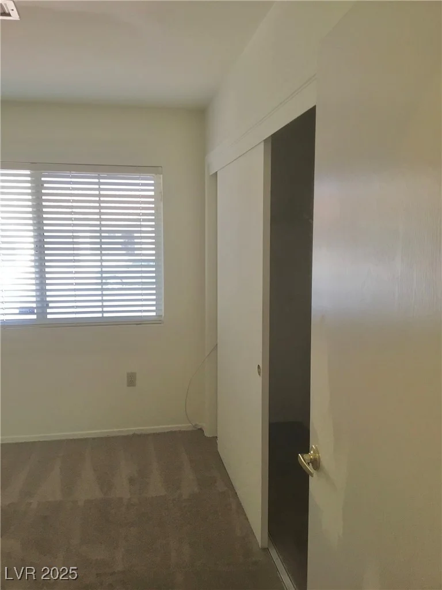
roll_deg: +0.3
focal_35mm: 31
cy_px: 295
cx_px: 221
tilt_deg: -4.9
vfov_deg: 58.4
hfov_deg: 45.4
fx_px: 528
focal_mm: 3.3
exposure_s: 1/30
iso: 32
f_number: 2.4
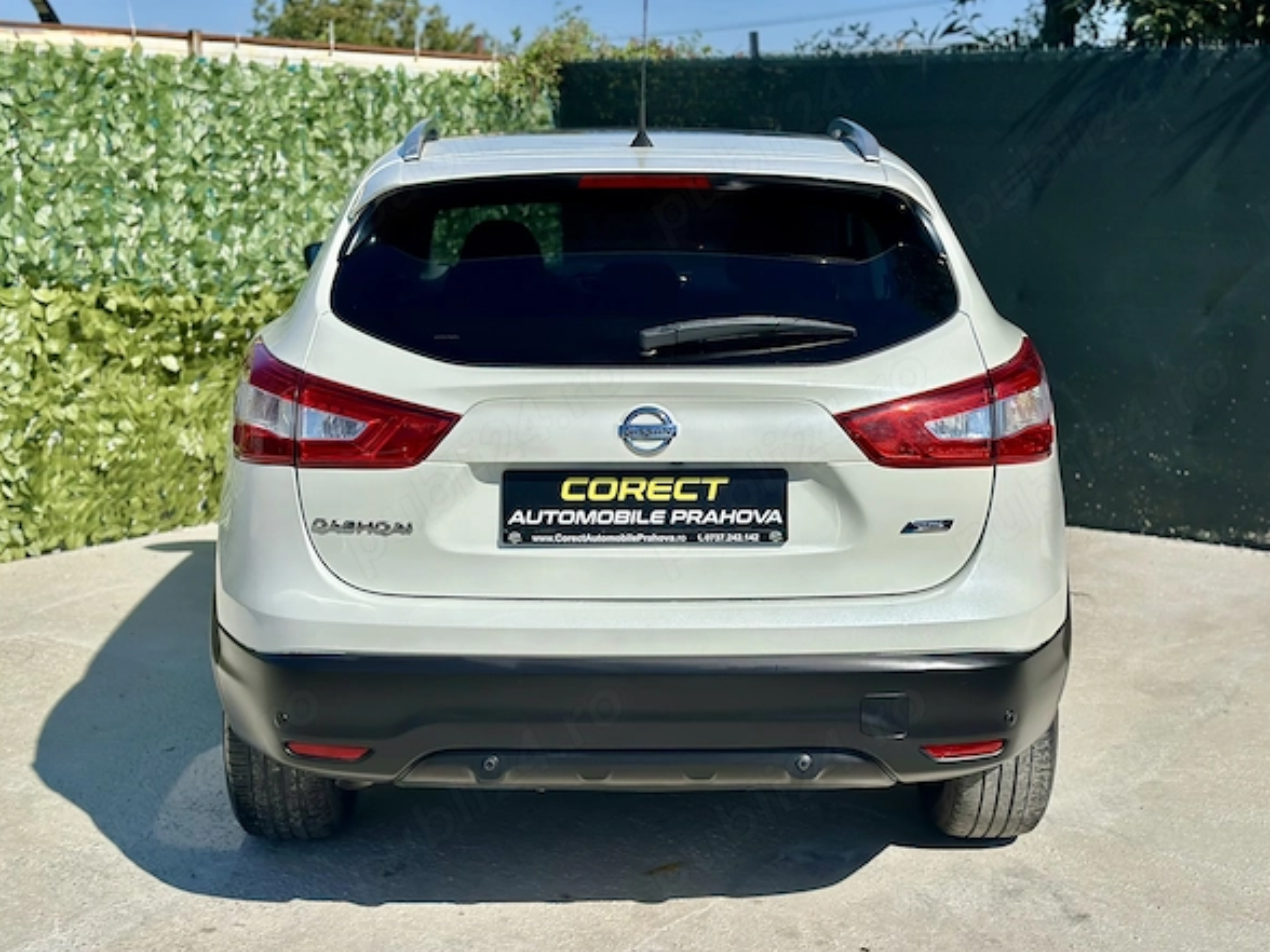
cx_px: 635
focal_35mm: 49
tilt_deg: -10.9
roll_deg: -0.5
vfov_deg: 29.7
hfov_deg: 38.9
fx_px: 1798
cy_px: 484
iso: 100
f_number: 1.78
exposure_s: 1/13699
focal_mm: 6.86
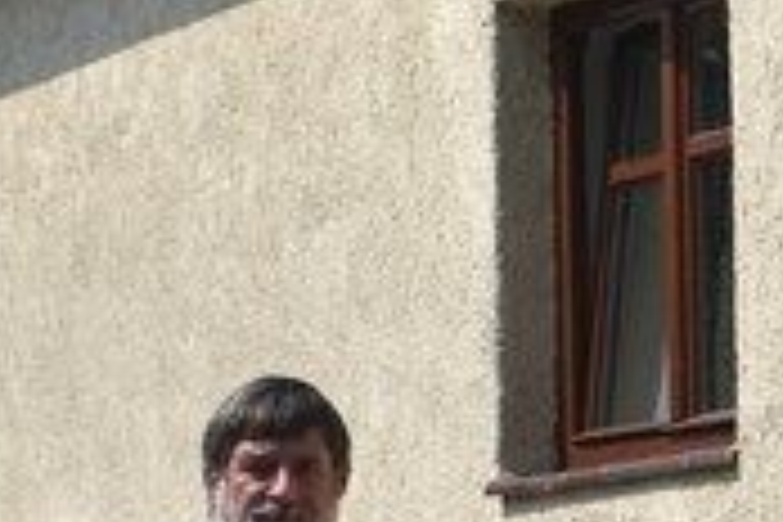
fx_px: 4611
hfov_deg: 9.4
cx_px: 1184
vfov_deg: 6.5
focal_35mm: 212
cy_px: 524
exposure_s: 1/500
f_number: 8
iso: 100
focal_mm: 24
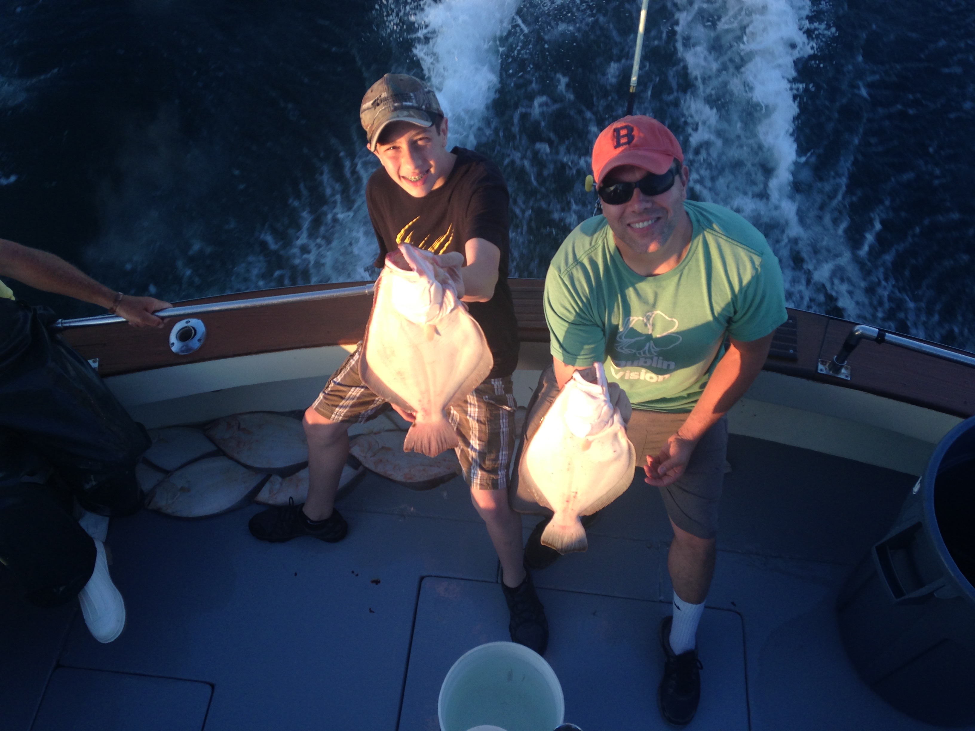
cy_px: 366
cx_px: 488
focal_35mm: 33
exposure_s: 1/231
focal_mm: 4.12
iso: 50
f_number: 2.4
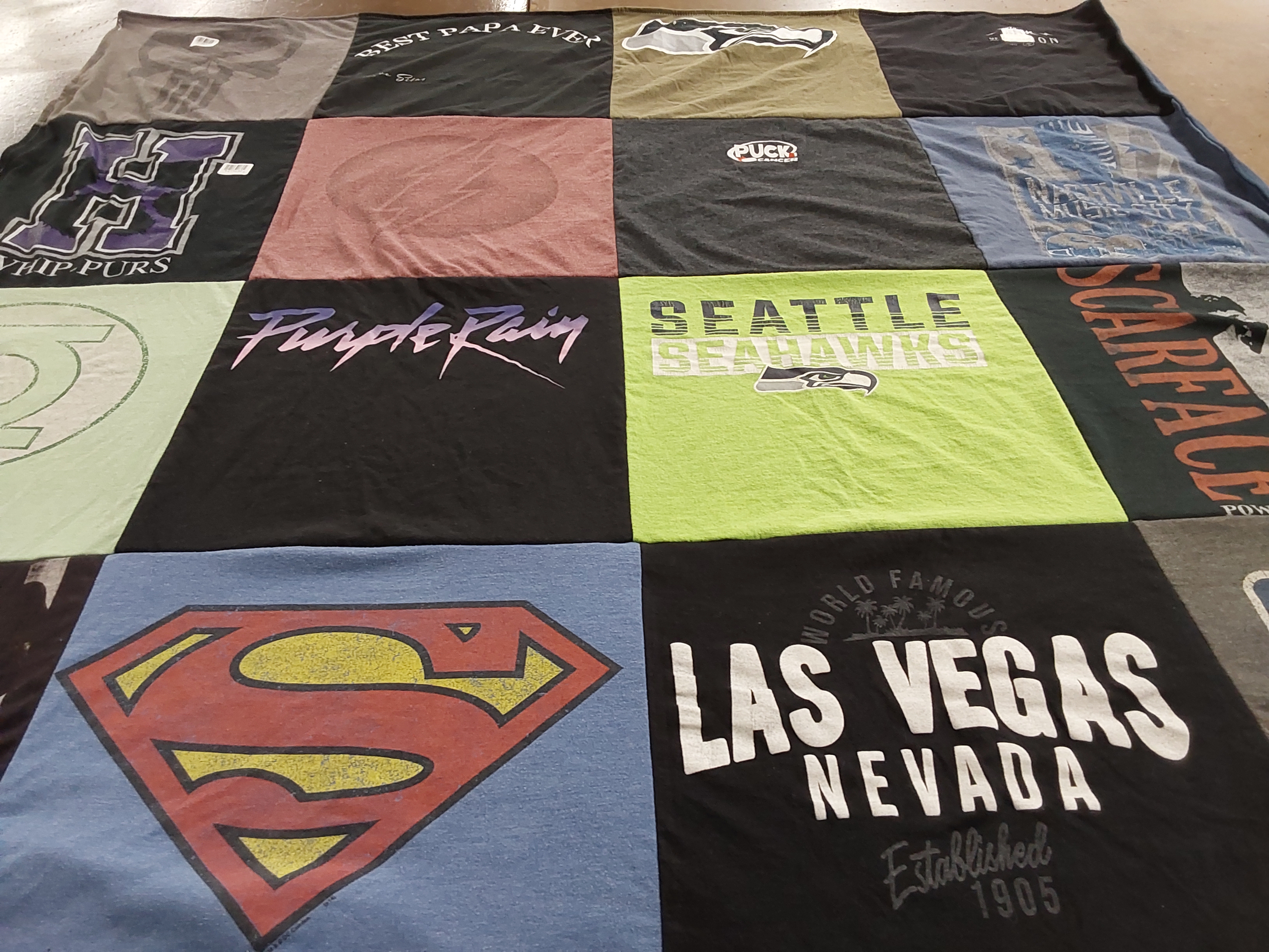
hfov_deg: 63.4
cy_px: 476
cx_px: 634
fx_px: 1026
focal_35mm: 28
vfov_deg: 49.7
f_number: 1.9
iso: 160
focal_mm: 2.91
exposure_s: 1/60
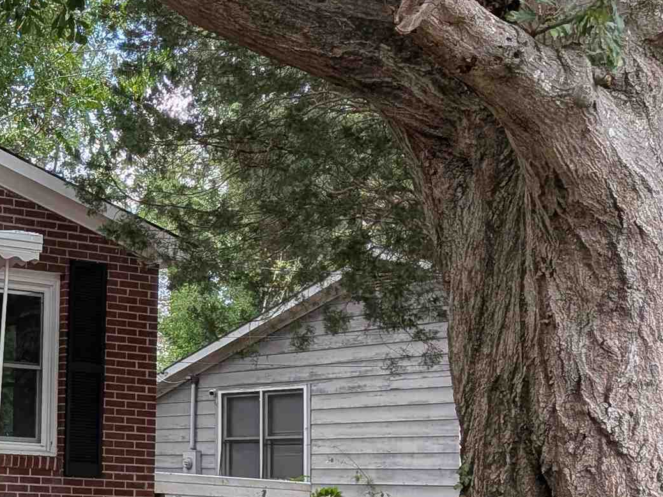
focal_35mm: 71
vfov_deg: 20.7
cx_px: -170
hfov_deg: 24.4
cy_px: 332
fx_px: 1360
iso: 30
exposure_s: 1/2985
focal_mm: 4.53
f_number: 1.7
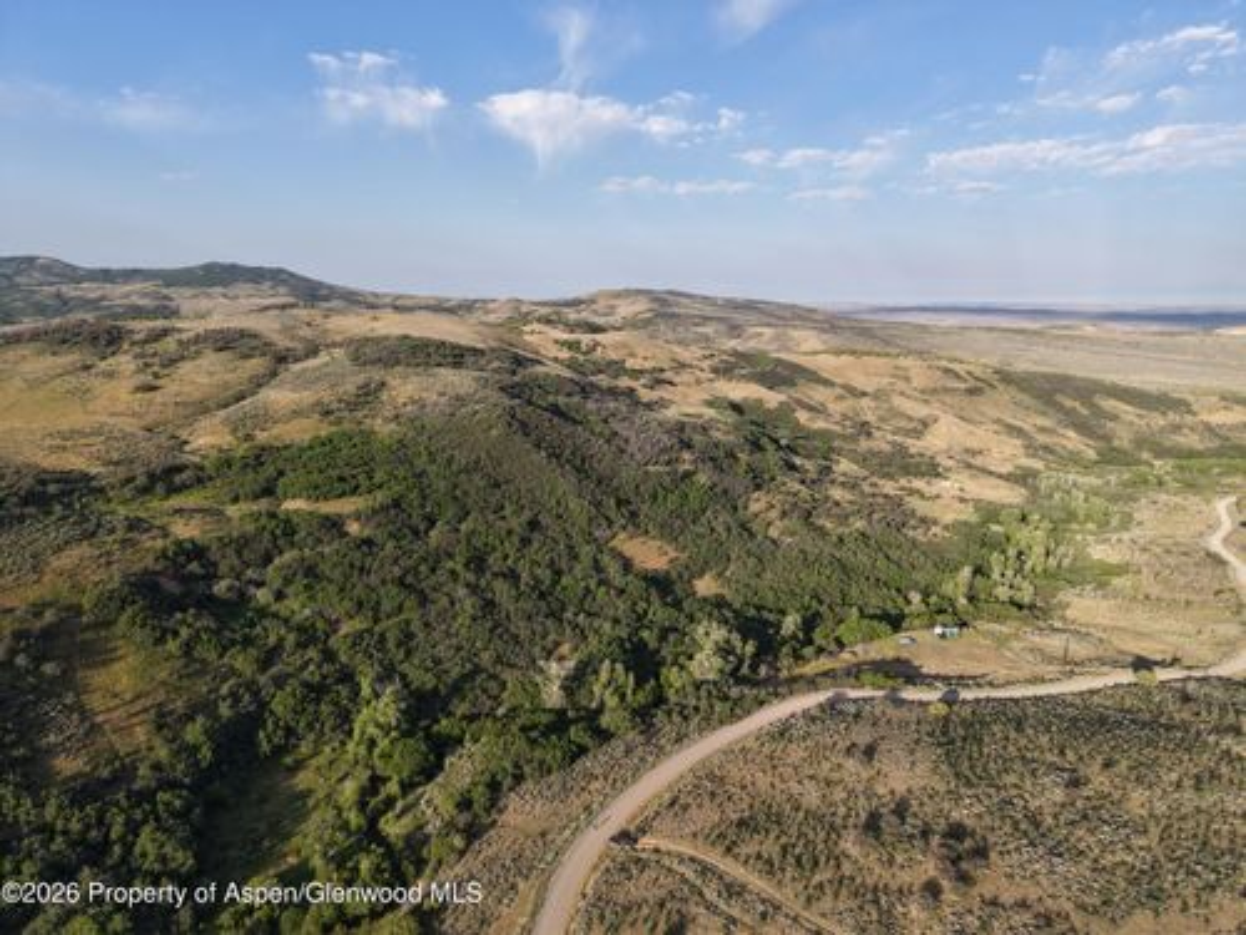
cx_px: 623
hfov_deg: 71.6
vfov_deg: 56.8
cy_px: 468
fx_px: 864
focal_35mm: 24
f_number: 1.8
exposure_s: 1/2500
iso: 150
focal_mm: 8.67
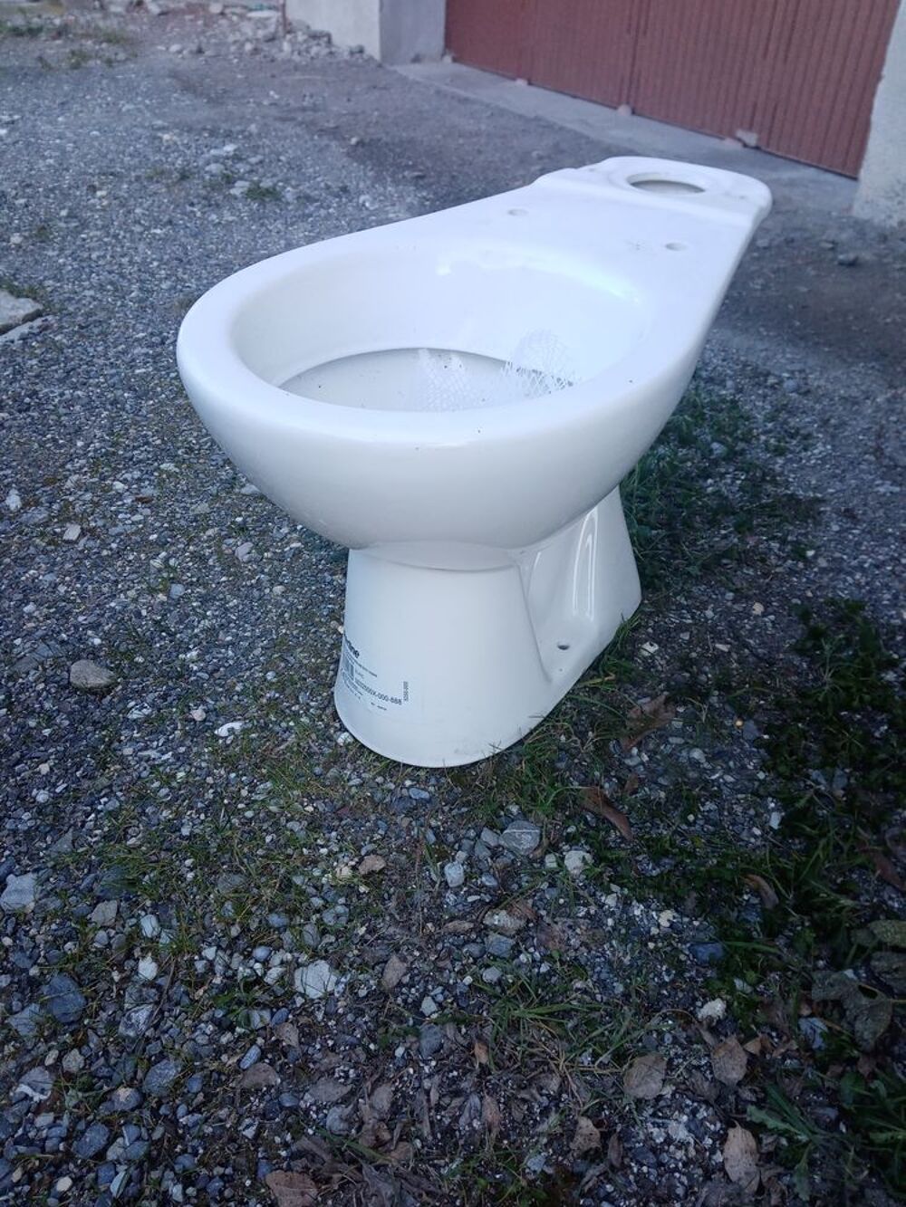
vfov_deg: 67.3
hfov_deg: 53.1
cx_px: 453
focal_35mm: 26
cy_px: 604
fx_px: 907
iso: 115
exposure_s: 1/100
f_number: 1.8
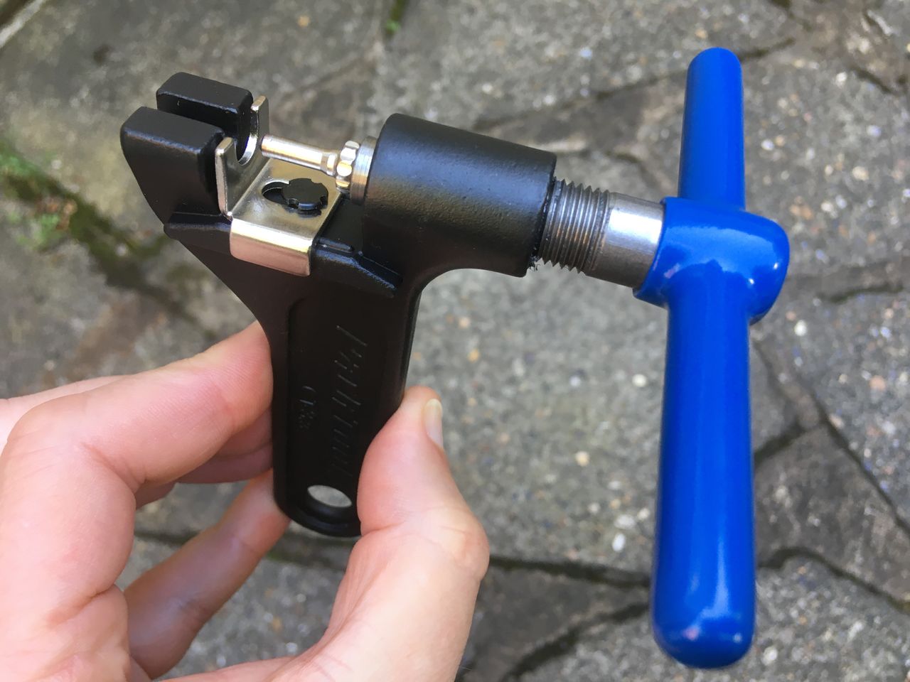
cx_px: 455
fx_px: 762
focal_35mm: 29
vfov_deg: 48.2
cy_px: 341
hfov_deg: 61.7
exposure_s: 1/33
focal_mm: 4.15
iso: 32
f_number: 2.2
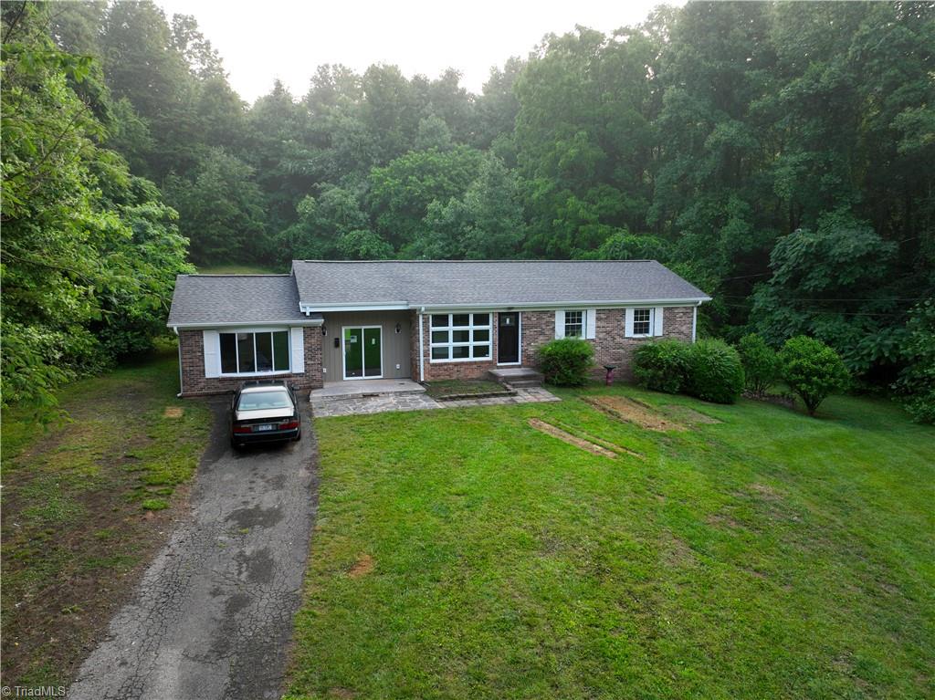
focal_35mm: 24
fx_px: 648
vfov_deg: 56.8
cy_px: 350
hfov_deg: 71.6
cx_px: 468
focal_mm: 12.3
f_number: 2.8
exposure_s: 1/15
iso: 100
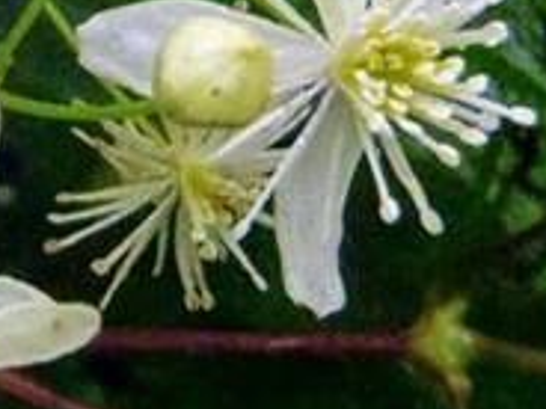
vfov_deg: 10.8
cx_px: -286
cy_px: -108
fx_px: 2114
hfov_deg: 13.8
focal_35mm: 134
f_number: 13
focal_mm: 6.64
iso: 400
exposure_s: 1/60
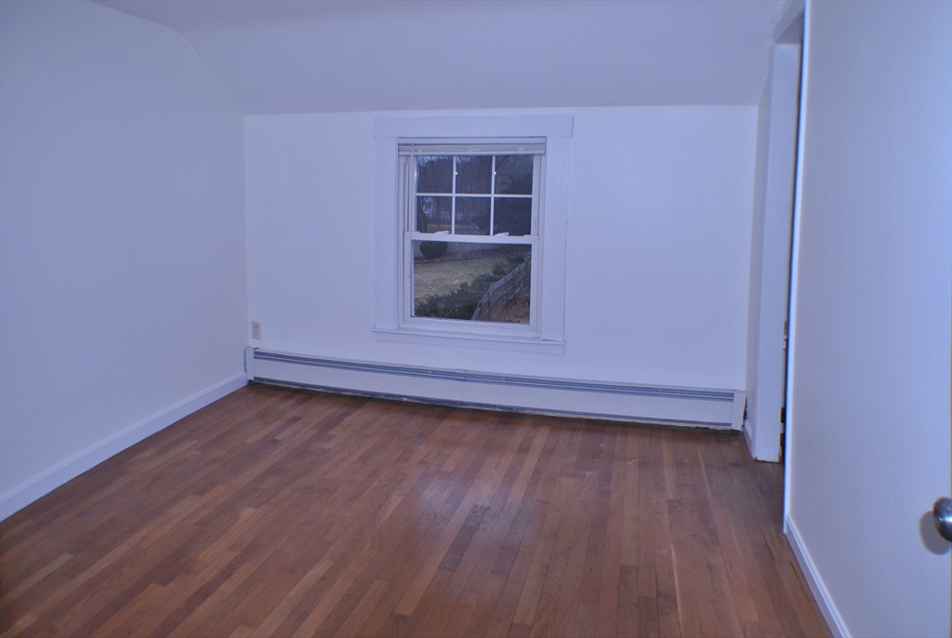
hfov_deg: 53.1
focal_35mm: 36
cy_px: 319
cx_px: 476
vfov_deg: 37.0
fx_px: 953
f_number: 4
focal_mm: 24
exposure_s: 1/100
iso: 100
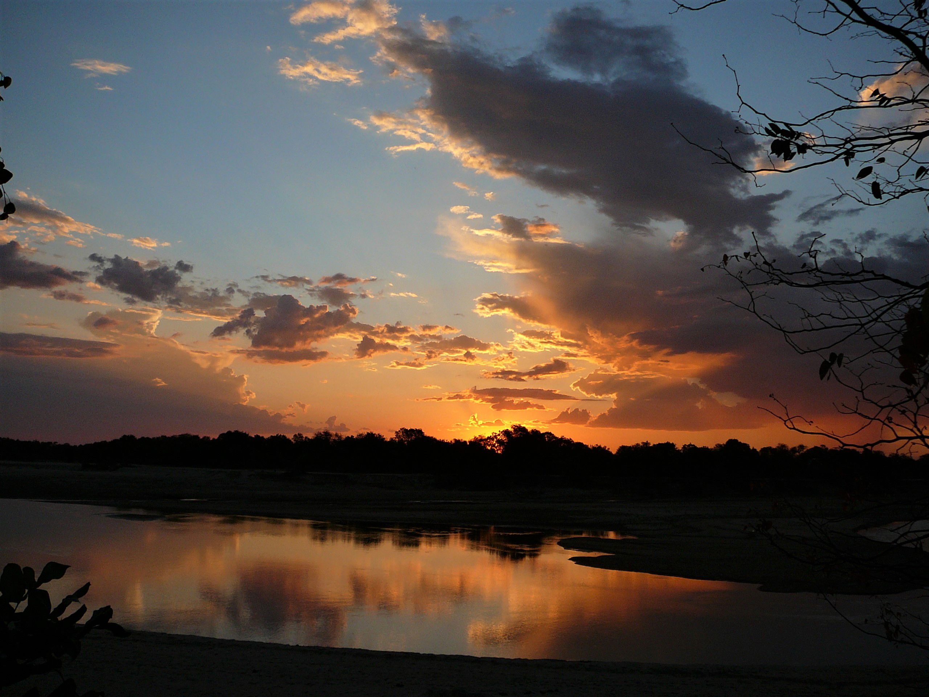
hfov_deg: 52.6
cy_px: 348
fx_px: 939
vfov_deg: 40.7
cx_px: 464
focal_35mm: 35
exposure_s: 1/640
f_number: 2.8
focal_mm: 5.2
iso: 80
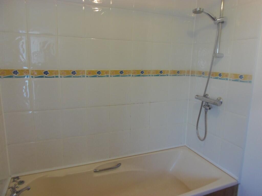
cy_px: 98
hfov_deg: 71.6
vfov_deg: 56.8
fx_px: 182
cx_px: 131
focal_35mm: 24
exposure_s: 1/25
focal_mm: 4.3
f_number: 2.9
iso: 250
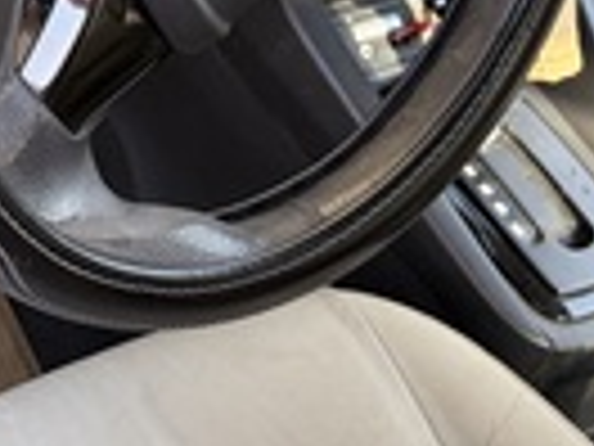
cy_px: -286
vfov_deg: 14.9
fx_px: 1544
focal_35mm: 90
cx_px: -38
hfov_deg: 20.8
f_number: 1.6
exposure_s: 1/122
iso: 80
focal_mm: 5.96
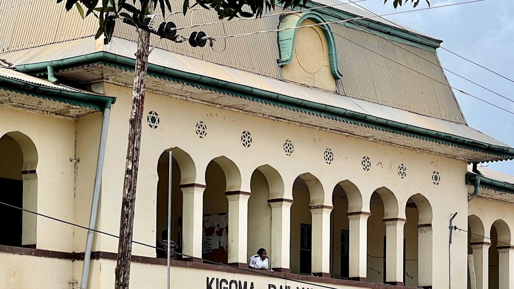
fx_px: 1663
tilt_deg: +3.5
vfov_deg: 9.8
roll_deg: -0.9
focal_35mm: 122
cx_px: 209
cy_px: 304
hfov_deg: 17.6
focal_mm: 7.5
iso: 20
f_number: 2.2
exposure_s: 1/306
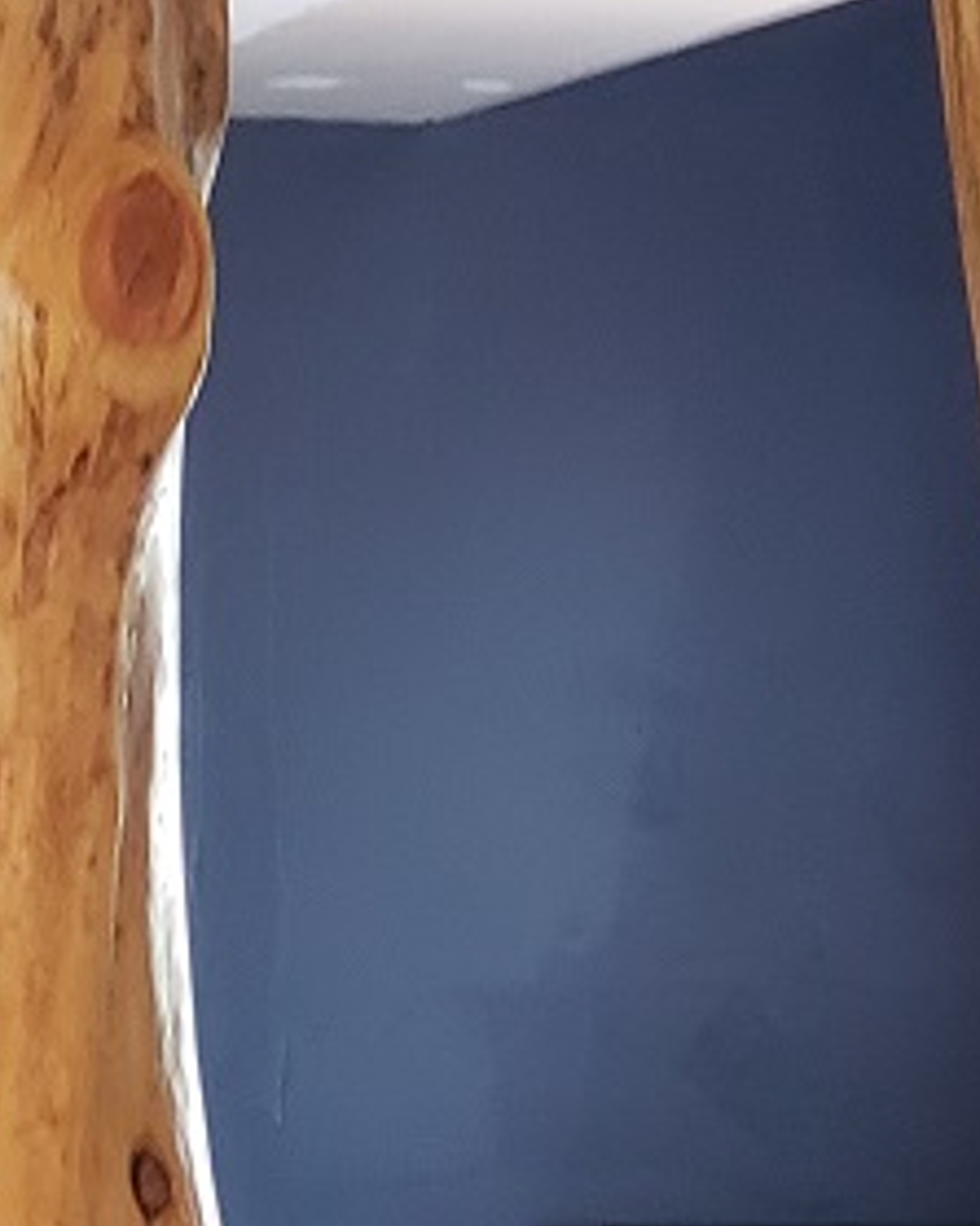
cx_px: -196
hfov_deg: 10.3
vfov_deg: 13.1
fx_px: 5332
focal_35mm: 147
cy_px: 327
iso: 320
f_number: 2.4
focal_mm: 6
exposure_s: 1/15
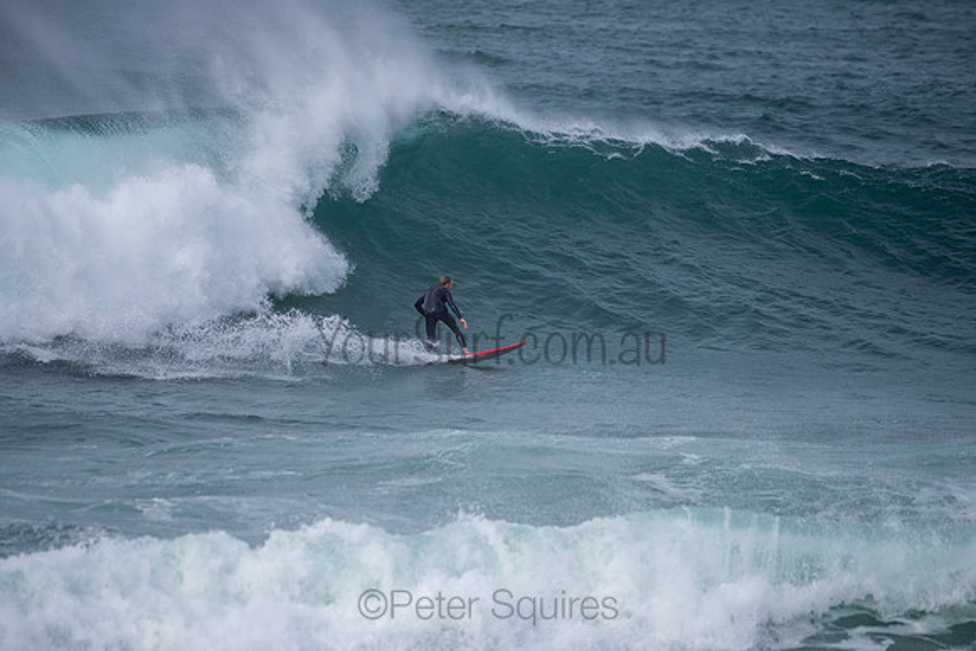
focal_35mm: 539
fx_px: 14604
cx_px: 488
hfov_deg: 3.8
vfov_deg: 2.6
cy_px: 326
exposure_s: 1/1000
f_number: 5.6
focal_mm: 500
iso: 100
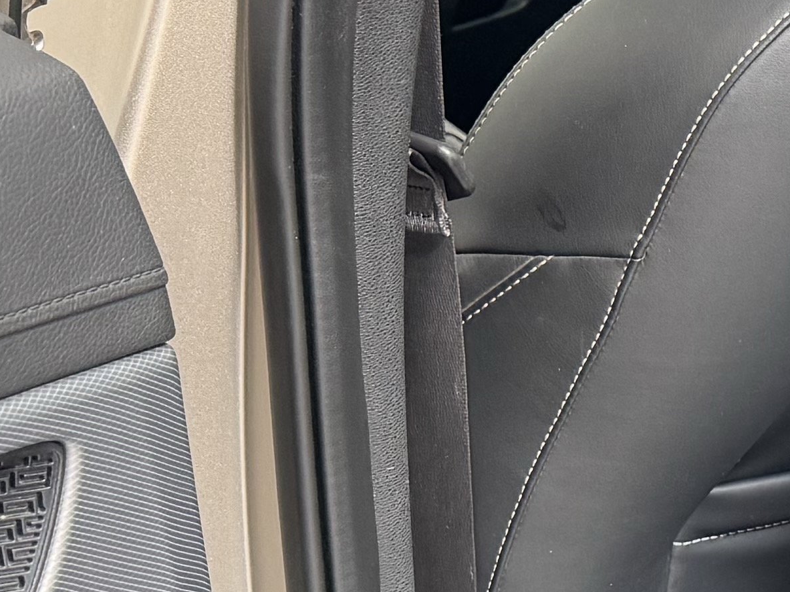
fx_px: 2647
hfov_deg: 15.2
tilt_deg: -21.6
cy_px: 477
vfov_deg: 12.7
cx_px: 1314
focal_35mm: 116
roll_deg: +0.2
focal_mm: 6.76
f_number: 1.78
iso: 200
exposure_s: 1/107
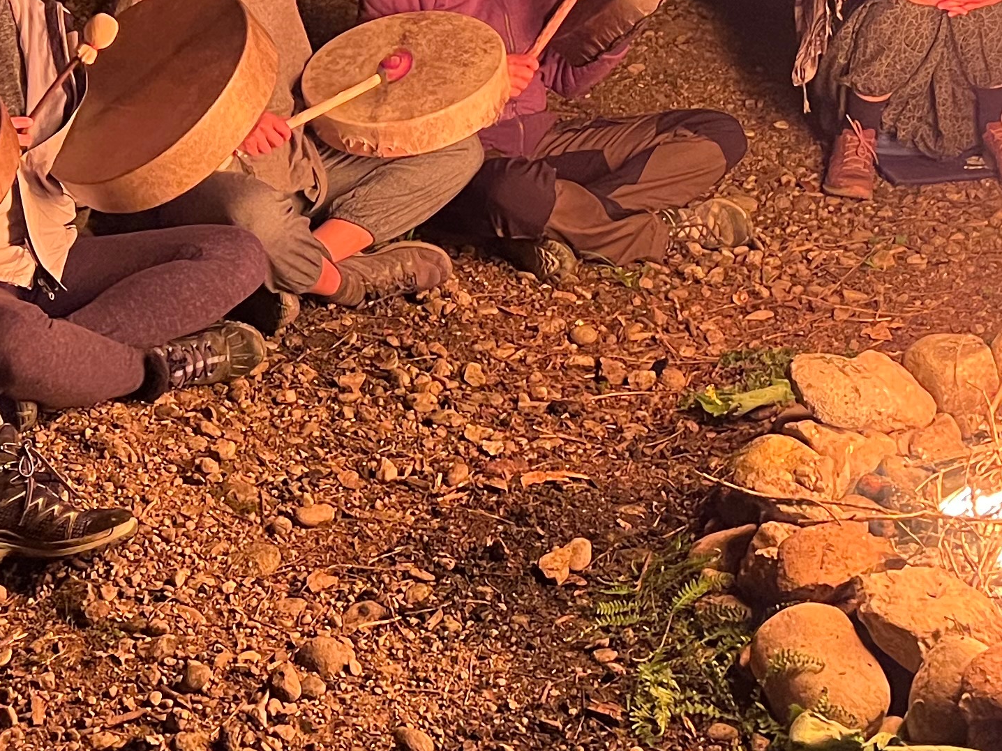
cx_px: 388
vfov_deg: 19.9
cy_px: 113
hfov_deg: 26.6
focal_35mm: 73
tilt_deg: -9.7
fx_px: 2113
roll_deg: +2.1
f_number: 1.5
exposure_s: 1/40
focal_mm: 5.7
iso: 640
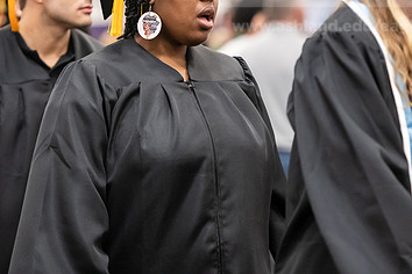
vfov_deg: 5.6
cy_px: 51
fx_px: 2815
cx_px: 179
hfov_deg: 8.4
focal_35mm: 246
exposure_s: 1/200
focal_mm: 150
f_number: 3.2
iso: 3200
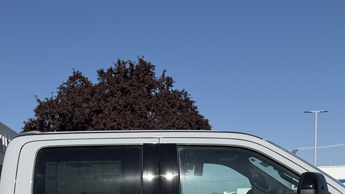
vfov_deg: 15.6
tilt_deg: -8.3
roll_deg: -0.6
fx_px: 649
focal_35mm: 71
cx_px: 119
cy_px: 295
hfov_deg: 29.6
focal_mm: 6.76
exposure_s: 1/8130
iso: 80
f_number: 1.78
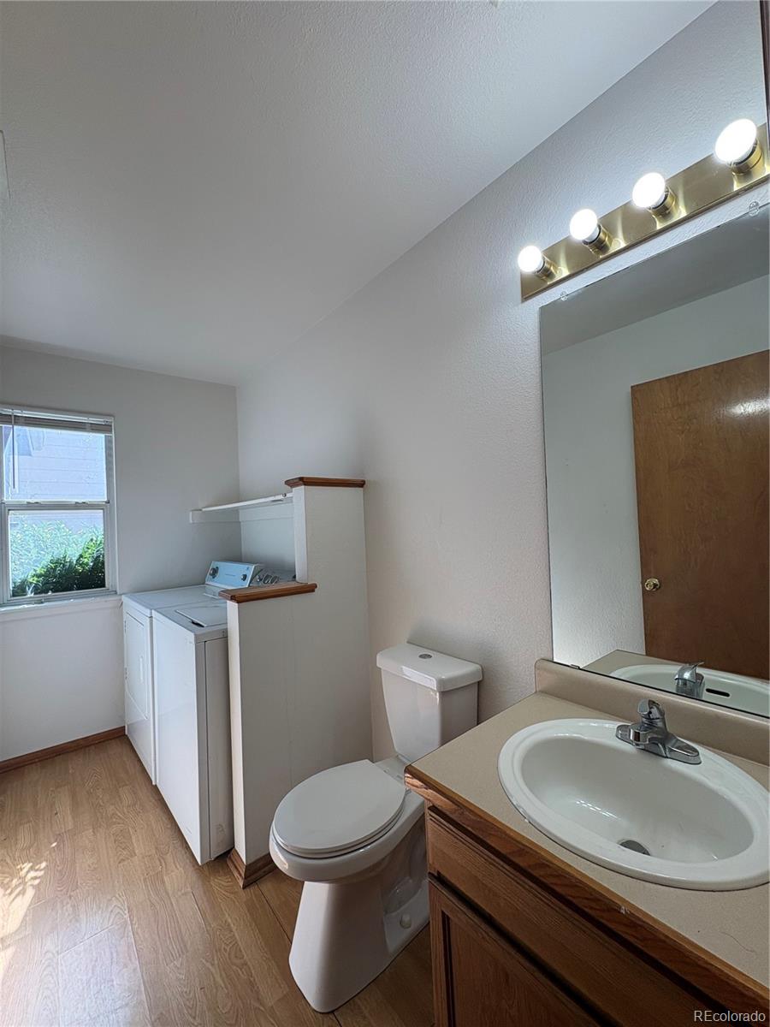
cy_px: 514
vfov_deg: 102.1
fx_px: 415
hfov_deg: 85.7
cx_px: 385
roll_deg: +2.3
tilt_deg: +1.8
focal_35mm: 14
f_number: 2.2
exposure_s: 1/120
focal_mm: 2.22
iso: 50
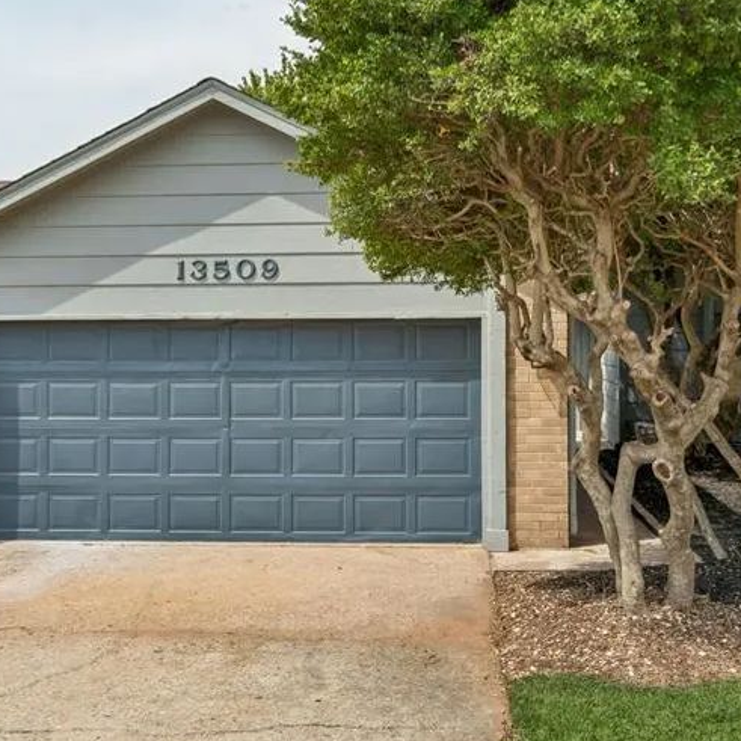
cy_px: 330
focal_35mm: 40
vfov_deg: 41.9
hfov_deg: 41.9
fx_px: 966
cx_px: 415
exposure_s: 1/400
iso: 100
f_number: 9
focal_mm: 15
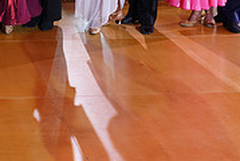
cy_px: -91
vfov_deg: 13.3
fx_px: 648
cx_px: -44
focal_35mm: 97
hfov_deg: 19.8
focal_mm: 30
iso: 1600
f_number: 5.6
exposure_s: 1/200
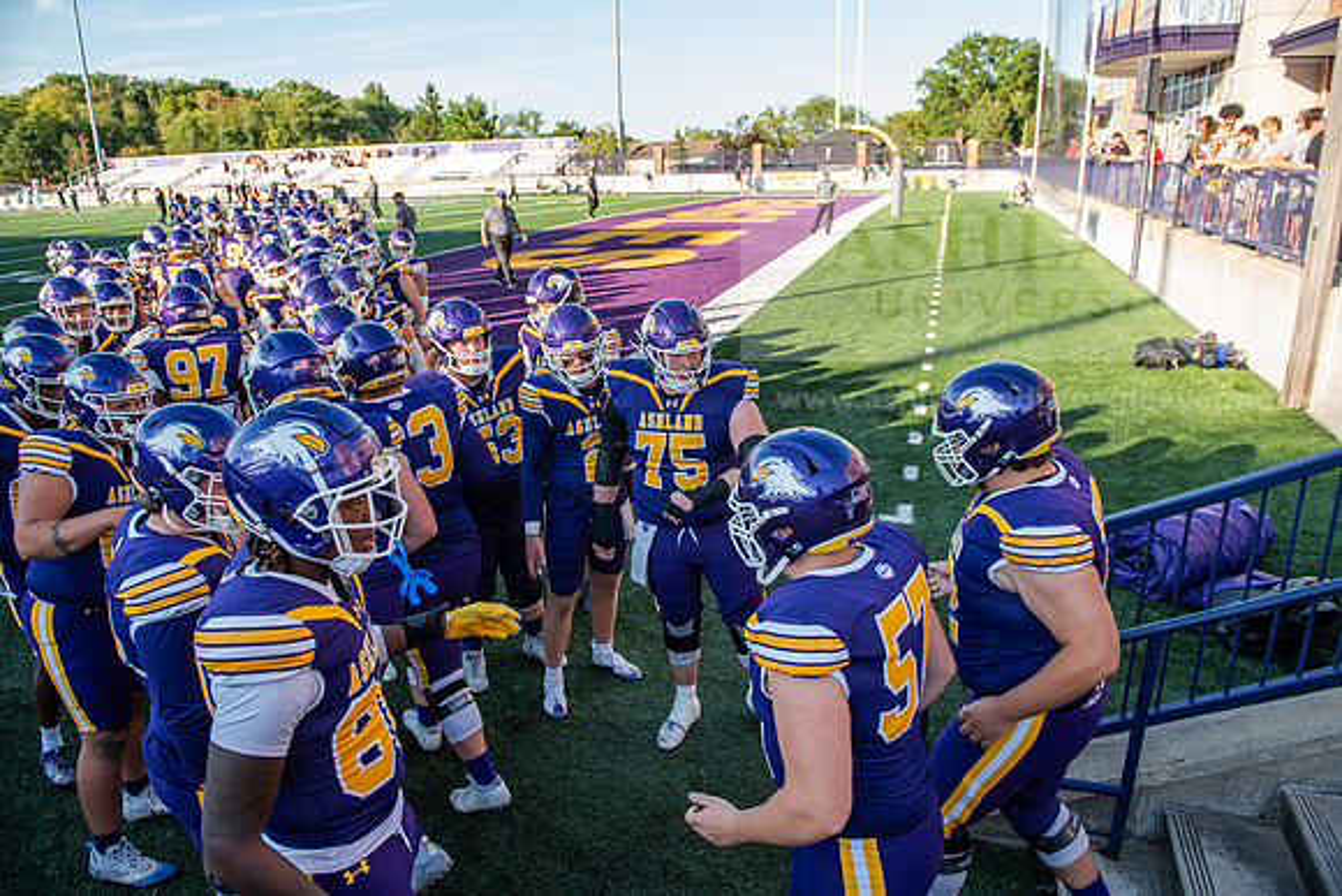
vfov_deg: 53.2
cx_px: 671
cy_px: 448
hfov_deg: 73.7
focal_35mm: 24
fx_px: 895
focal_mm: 24
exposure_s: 1/500
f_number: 4
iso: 250
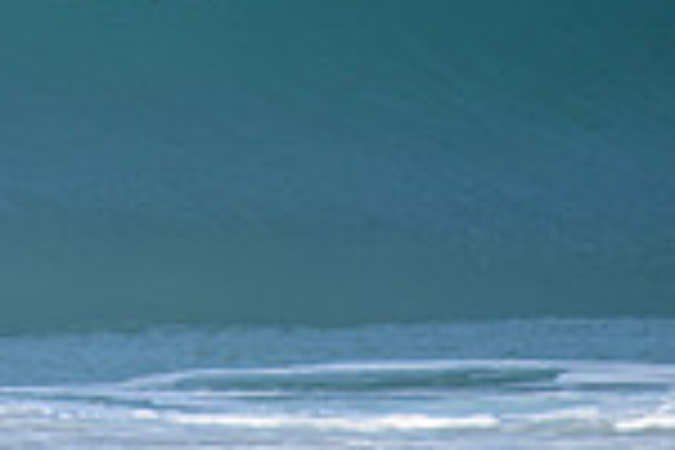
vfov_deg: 0.7
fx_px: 36222
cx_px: -248
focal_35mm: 1932
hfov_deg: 1.1
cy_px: -110
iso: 280
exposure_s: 1/2000
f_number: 5.6
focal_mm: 500
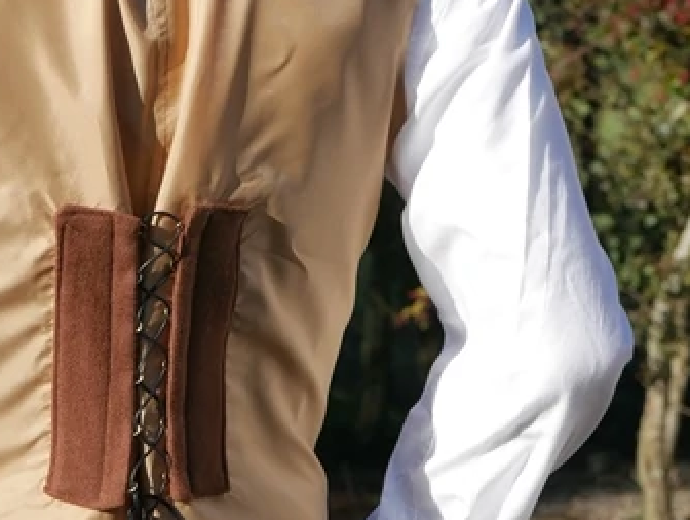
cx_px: 132
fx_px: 3753
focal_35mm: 188
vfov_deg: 7.9
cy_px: 156
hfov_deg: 10.5
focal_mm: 43
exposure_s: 1/1300
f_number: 5.6
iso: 400
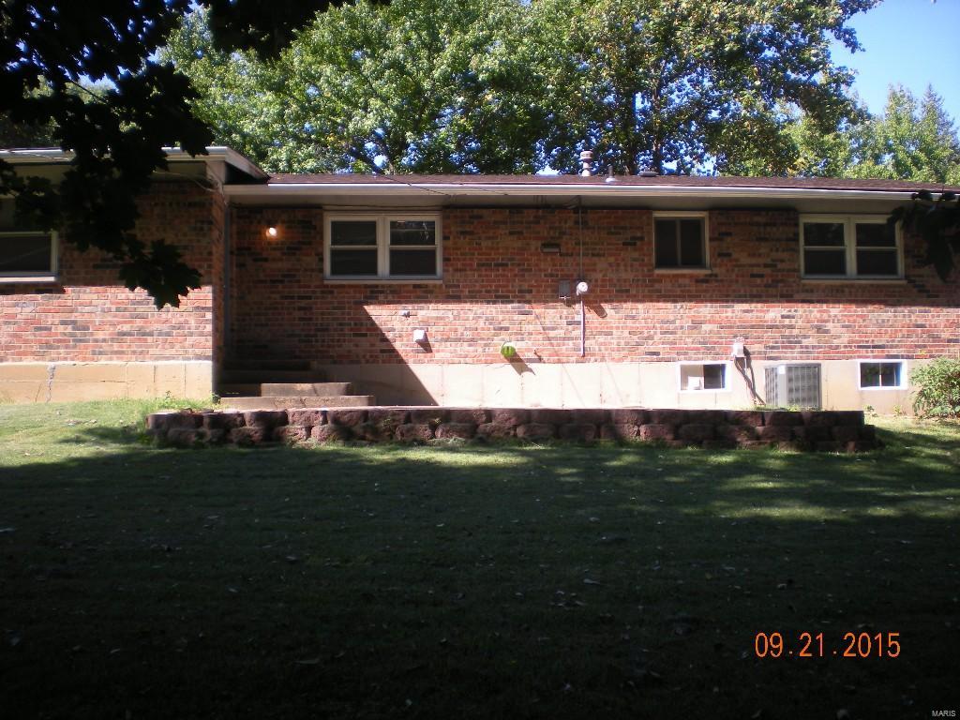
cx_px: 480
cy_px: 360
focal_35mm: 38
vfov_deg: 37.7
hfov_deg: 49.0
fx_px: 1054
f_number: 3.1
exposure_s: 1/224
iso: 64
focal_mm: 6.3
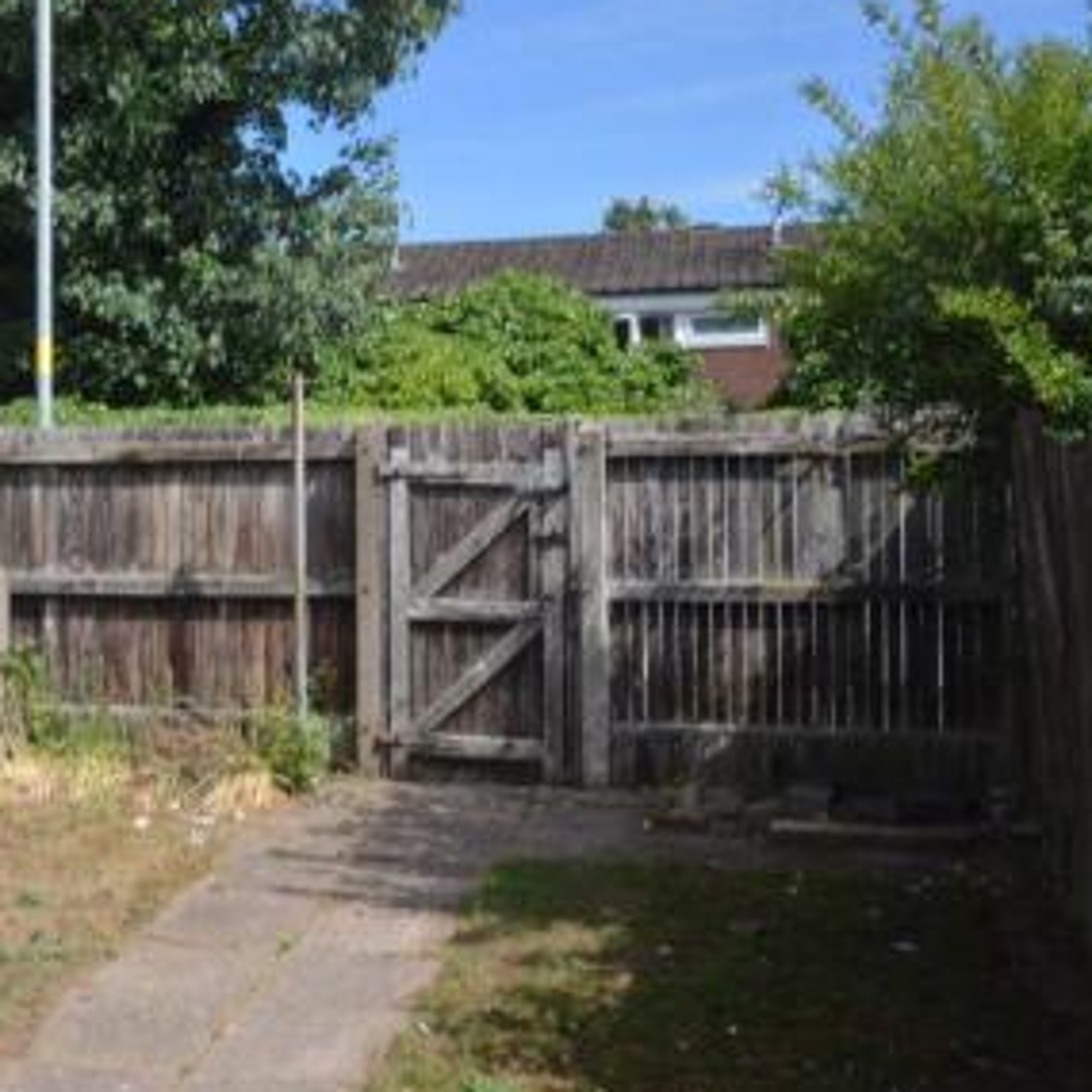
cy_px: 496
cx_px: 207
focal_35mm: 51
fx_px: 1820
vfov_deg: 33.4
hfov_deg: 32.4
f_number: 22
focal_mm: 24
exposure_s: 1/15
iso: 100
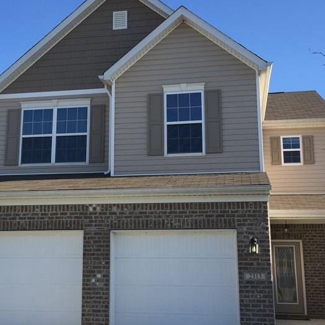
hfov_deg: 33.9
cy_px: 154
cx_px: 129
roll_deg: -1.1
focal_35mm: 50
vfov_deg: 34.0
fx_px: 531
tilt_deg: +11.2
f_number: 2.2
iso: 32
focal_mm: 4.15
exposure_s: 1/989
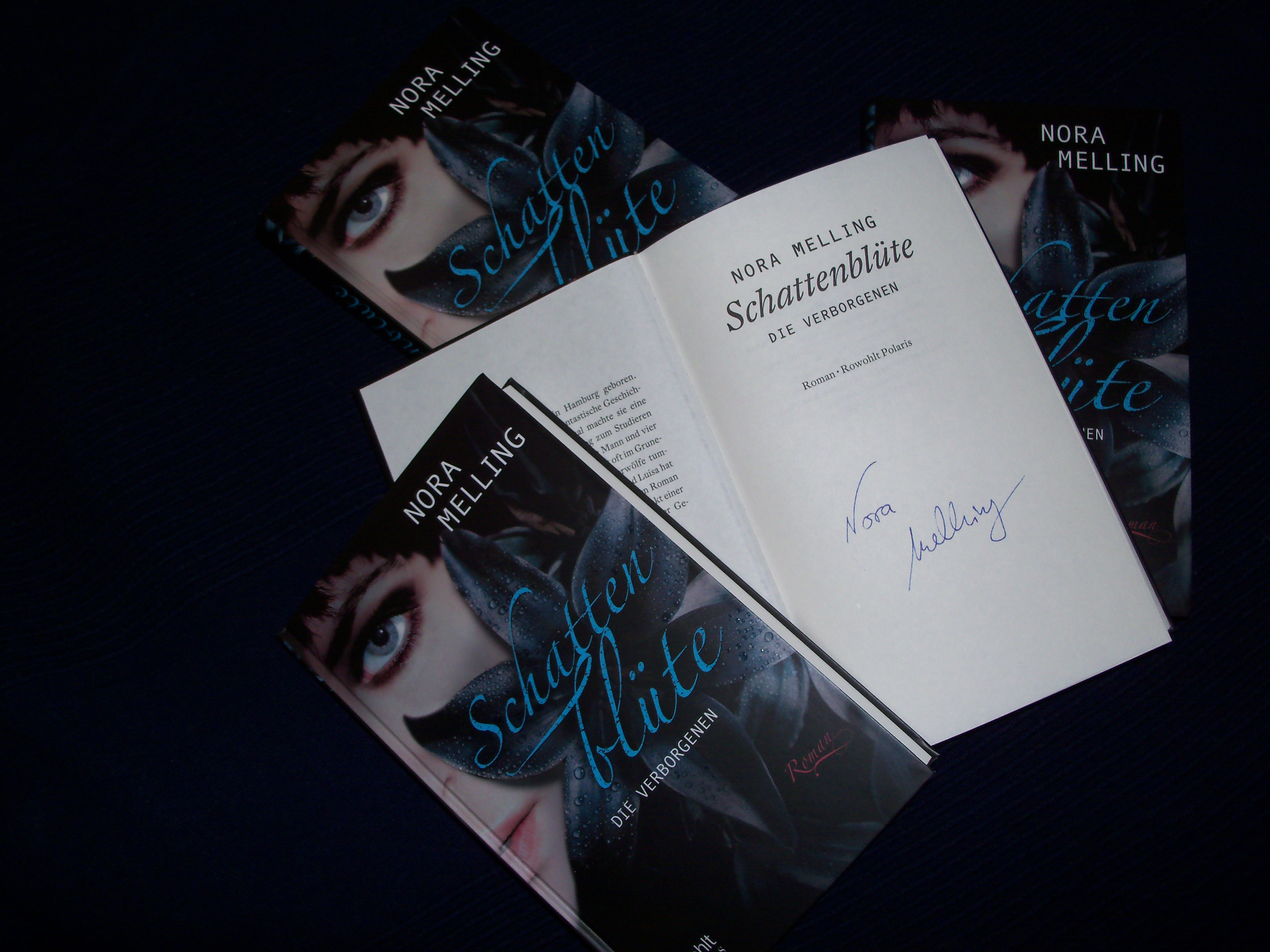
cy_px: 476
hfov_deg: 52.6
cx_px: 635
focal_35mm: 35
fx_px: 1284
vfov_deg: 40.7
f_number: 3
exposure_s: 1/30
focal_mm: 6.3
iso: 64
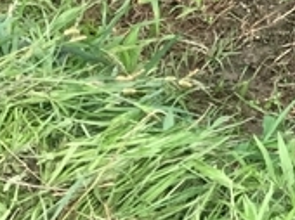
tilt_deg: -19.9
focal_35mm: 205
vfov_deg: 6.5
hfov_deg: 8.8
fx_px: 1745
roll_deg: -0.4
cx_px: 698
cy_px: -476
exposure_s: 1/120
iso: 25
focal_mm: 4.15
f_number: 2.2
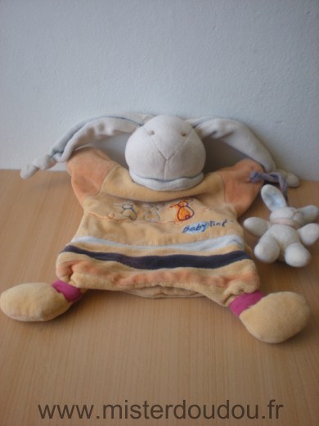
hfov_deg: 37.7
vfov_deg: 49.0
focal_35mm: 38
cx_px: 160
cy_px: 213
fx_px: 467
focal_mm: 6.3
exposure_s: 1/60.6
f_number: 3.1
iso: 102
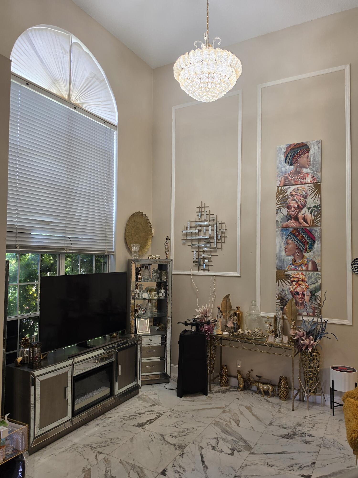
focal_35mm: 23
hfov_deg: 58.9
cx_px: 179
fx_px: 317
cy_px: 239
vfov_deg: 73.9
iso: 40
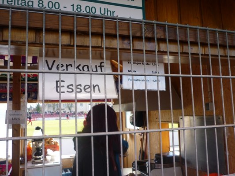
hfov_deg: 55.3
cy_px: 88
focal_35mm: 33
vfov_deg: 43.0
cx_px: 118
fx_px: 224
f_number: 2.8
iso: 80
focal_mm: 5.5
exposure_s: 1/200
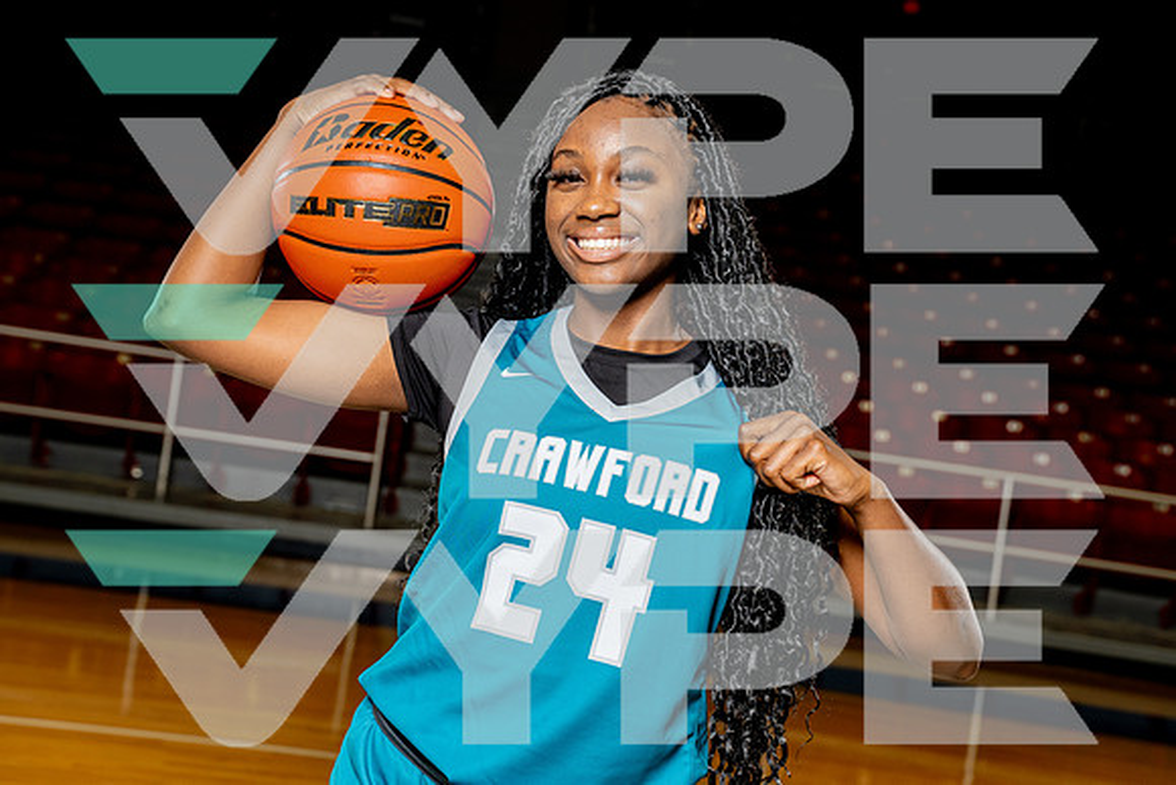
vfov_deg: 19.5
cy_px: 392
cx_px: 588
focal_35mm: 70
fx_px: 2287
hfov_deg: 28.8
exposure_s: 1/250
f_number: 5.6
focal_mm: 70
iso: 640
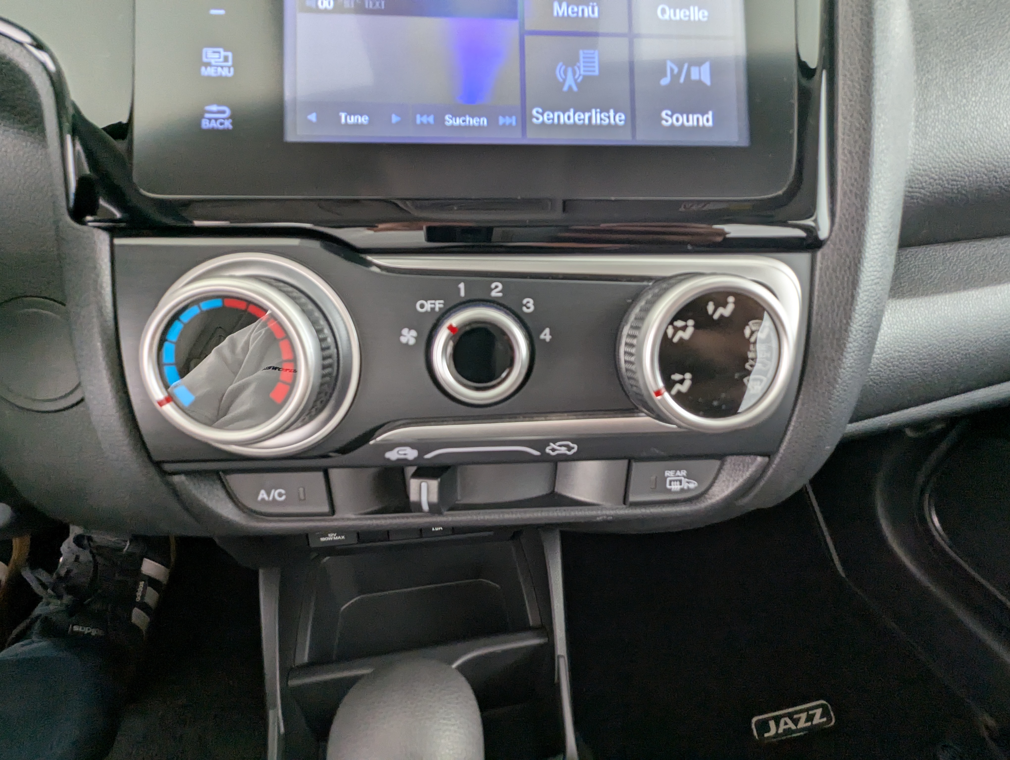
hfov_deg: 94.4
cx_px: 505
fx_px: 467
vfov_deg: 78.2
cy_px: 380
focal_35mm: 16
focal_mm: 2.35
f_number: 2.2
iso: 178
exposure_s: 1/47.5
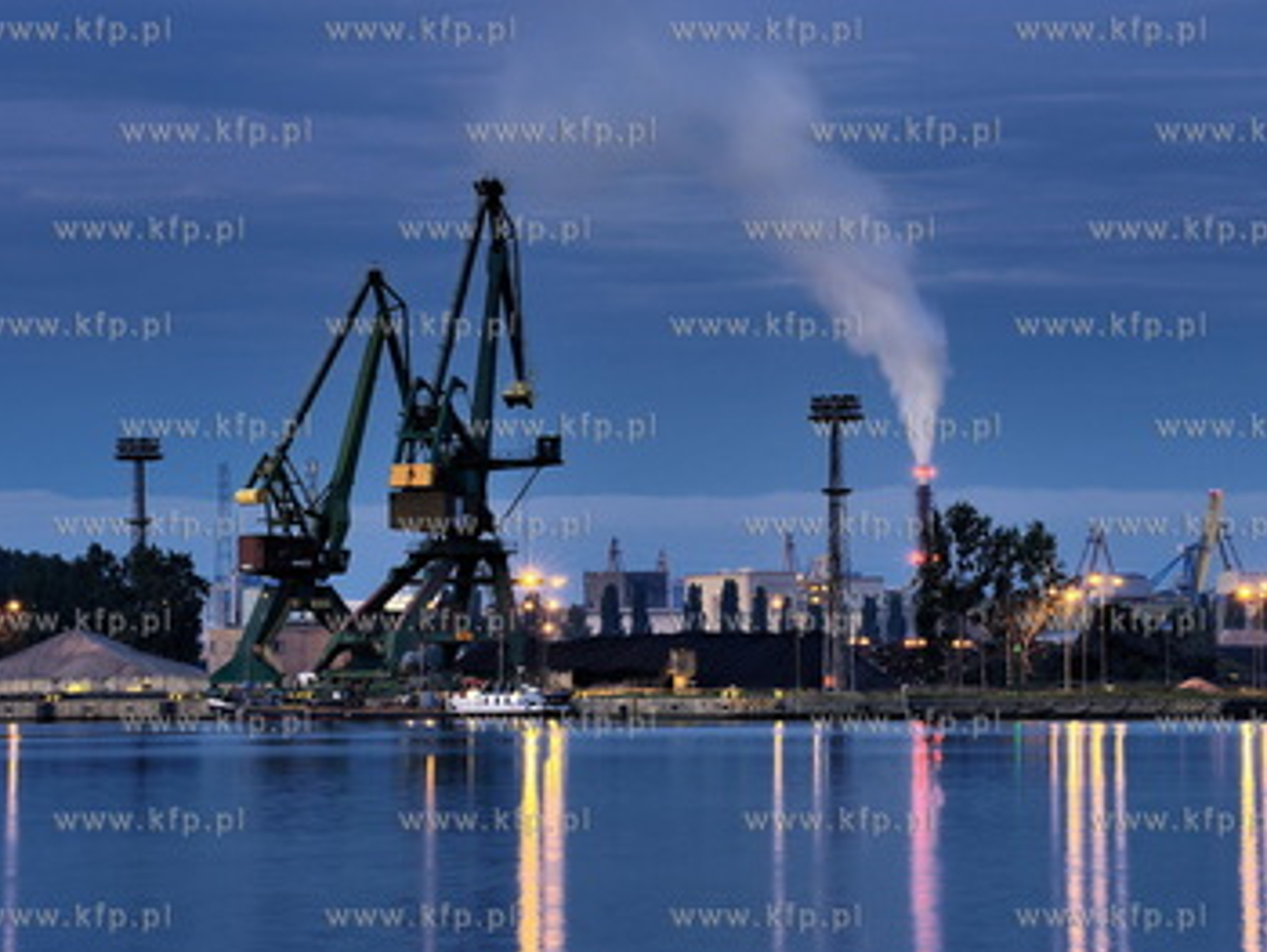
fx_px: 7032
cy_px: 474
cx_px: 688
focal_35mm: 192
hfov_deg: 10.3
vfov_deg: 7.7
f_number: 16
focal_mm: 175
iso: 200
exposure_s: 3
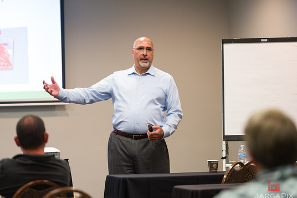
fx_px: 1517
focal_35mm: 184
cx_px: 147
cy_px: 104
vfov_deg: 7.5
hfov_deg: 11.2
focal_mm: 170
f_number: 3.2
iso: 2500
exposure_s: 1/125
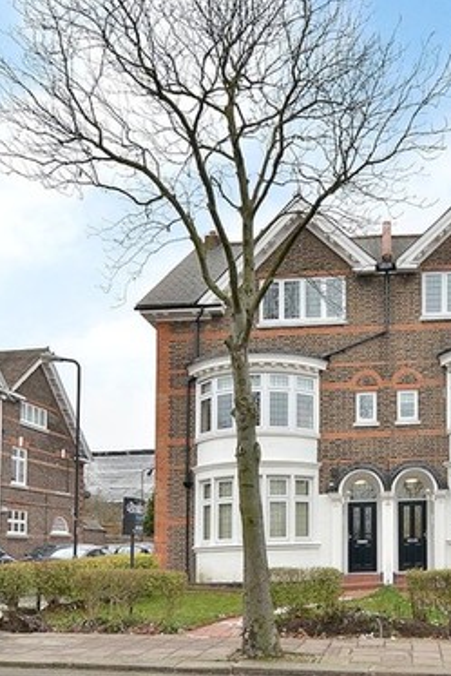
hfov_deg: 41.3
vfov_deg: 62.3
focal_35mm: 30
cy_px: 337
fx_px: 559
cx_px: 386
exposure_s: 1/160
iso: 500
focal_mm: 13
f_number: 6.3
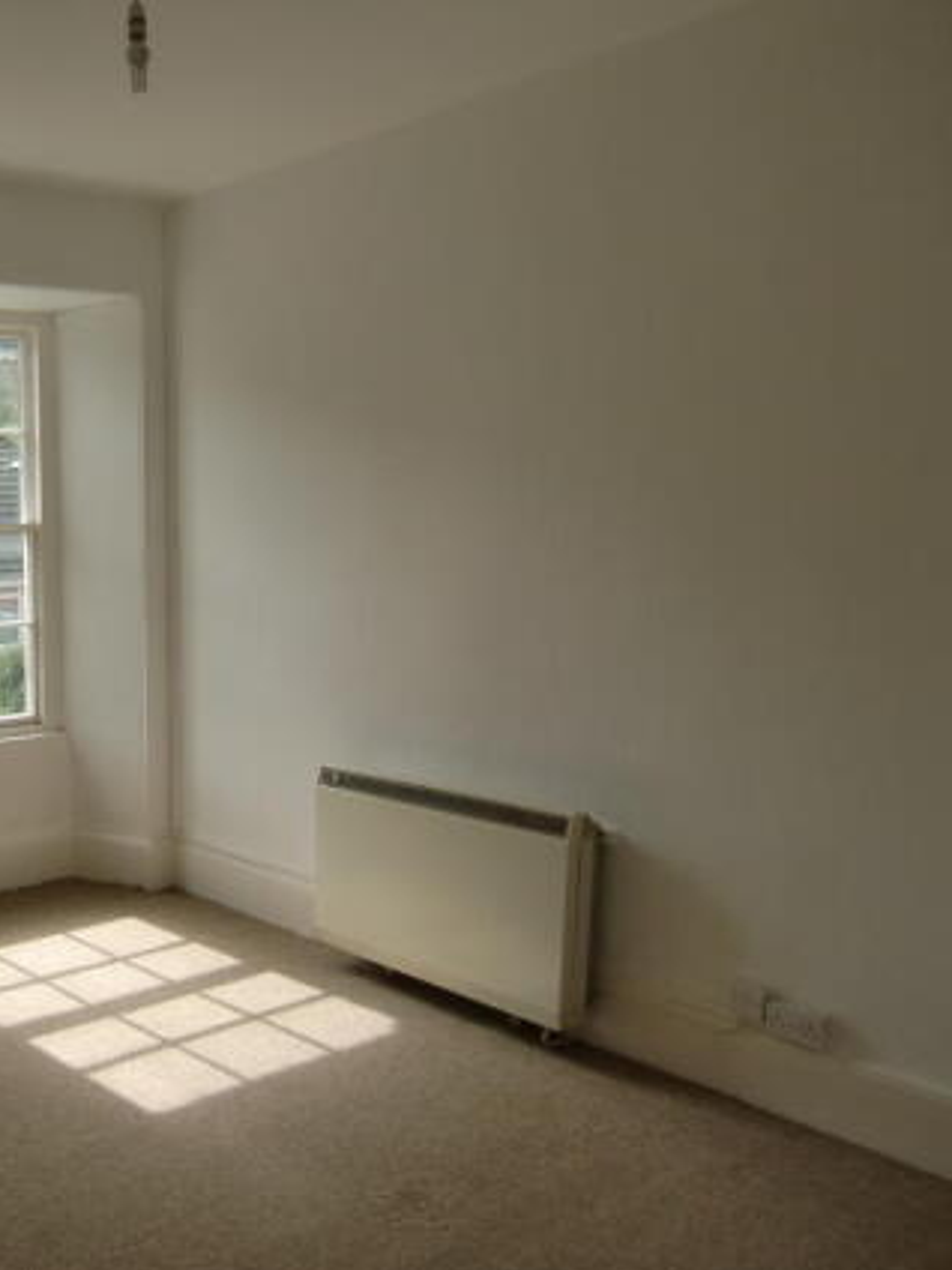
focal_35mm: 33
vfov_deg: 55.4
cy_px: 628
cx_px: 148
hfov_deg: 40.6
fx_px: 1210
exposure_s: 1/250
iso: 64
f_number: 3.2
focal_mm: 4.3
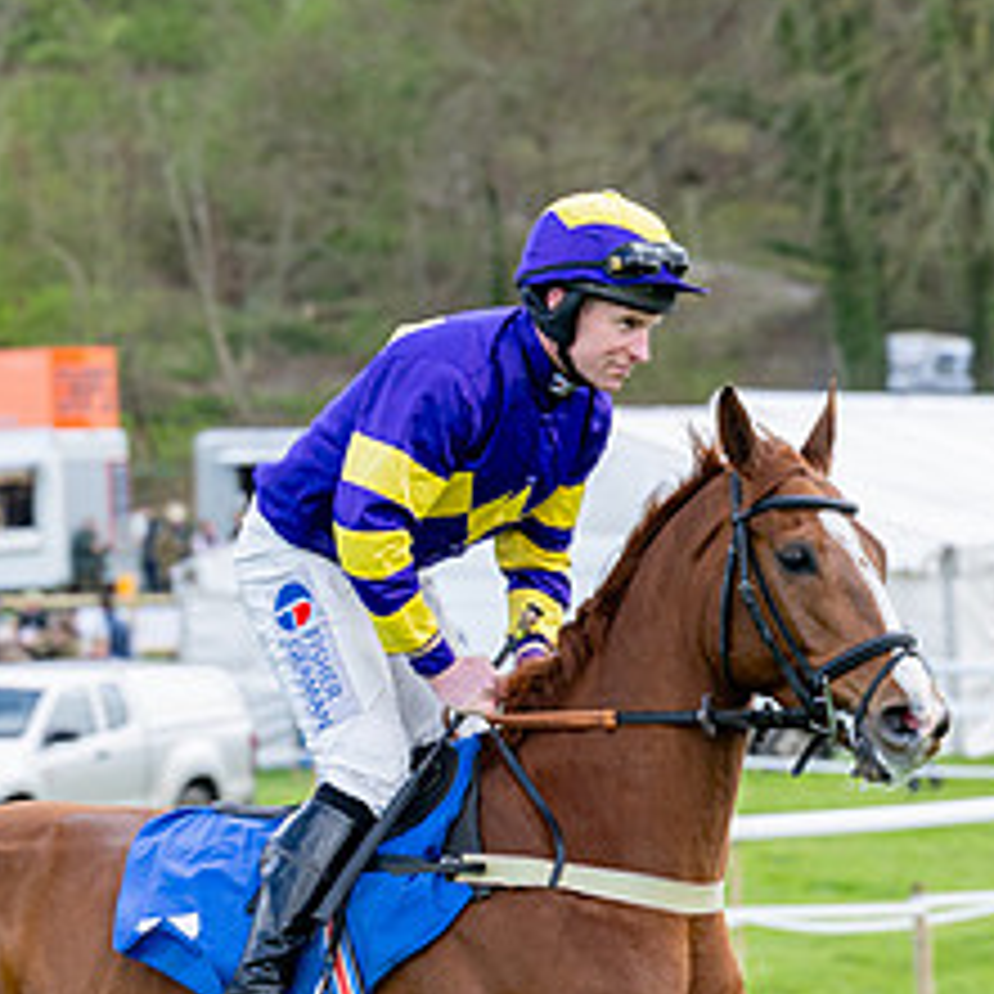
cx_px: 479
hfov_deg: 5.5
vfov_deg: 5.5
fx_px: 10298
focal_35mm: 317
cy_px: 1098
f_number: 5
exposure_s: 1/640
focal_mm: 110
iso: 400
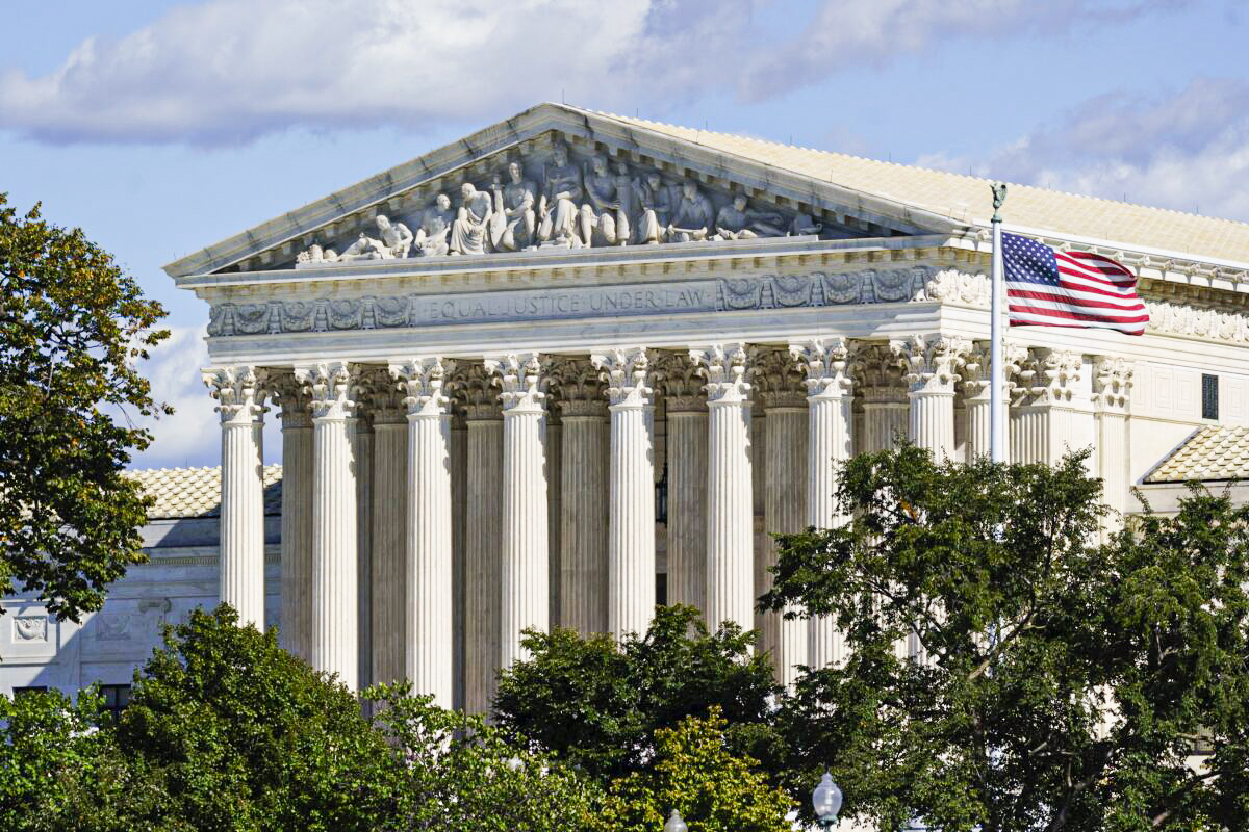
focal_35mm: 232
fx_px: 8048
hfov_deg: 8.9
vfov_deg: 5.9
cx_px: 624
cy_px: 416
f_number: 5.6
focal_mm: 232
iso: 125
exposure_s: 1/1600
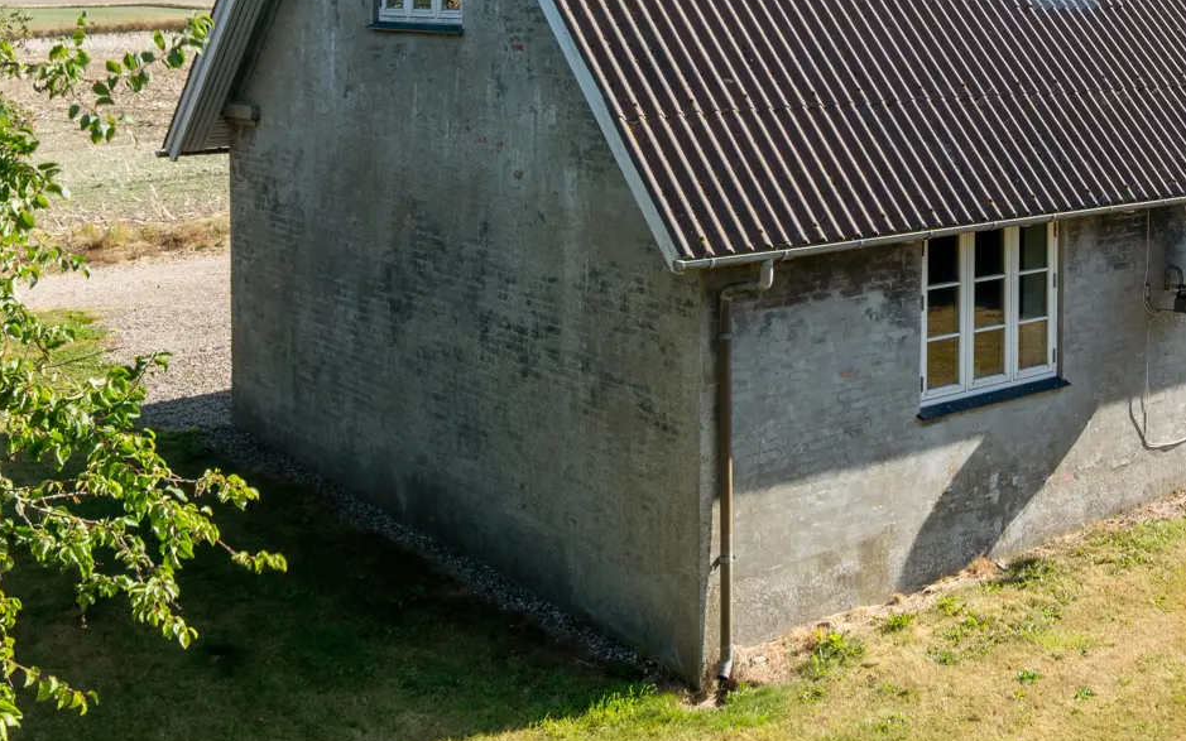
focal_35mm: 50
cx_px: 882
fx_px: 1616
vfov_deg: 25.2
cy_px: 110
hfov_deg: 39.3
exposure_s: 1/160
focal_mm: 16
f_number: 7.1
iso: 200
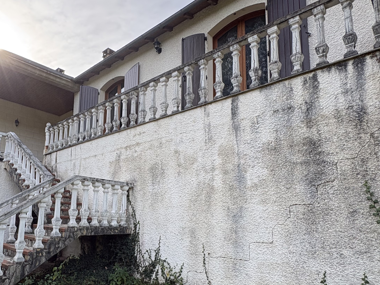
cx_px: 109
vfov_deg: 52.4
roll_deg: -1.5
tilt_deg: +8.1
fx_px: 285
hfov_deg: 64.4
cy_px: 179
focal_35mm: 26
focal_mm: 2.22
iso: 50
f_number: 2.2
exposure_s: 1/804
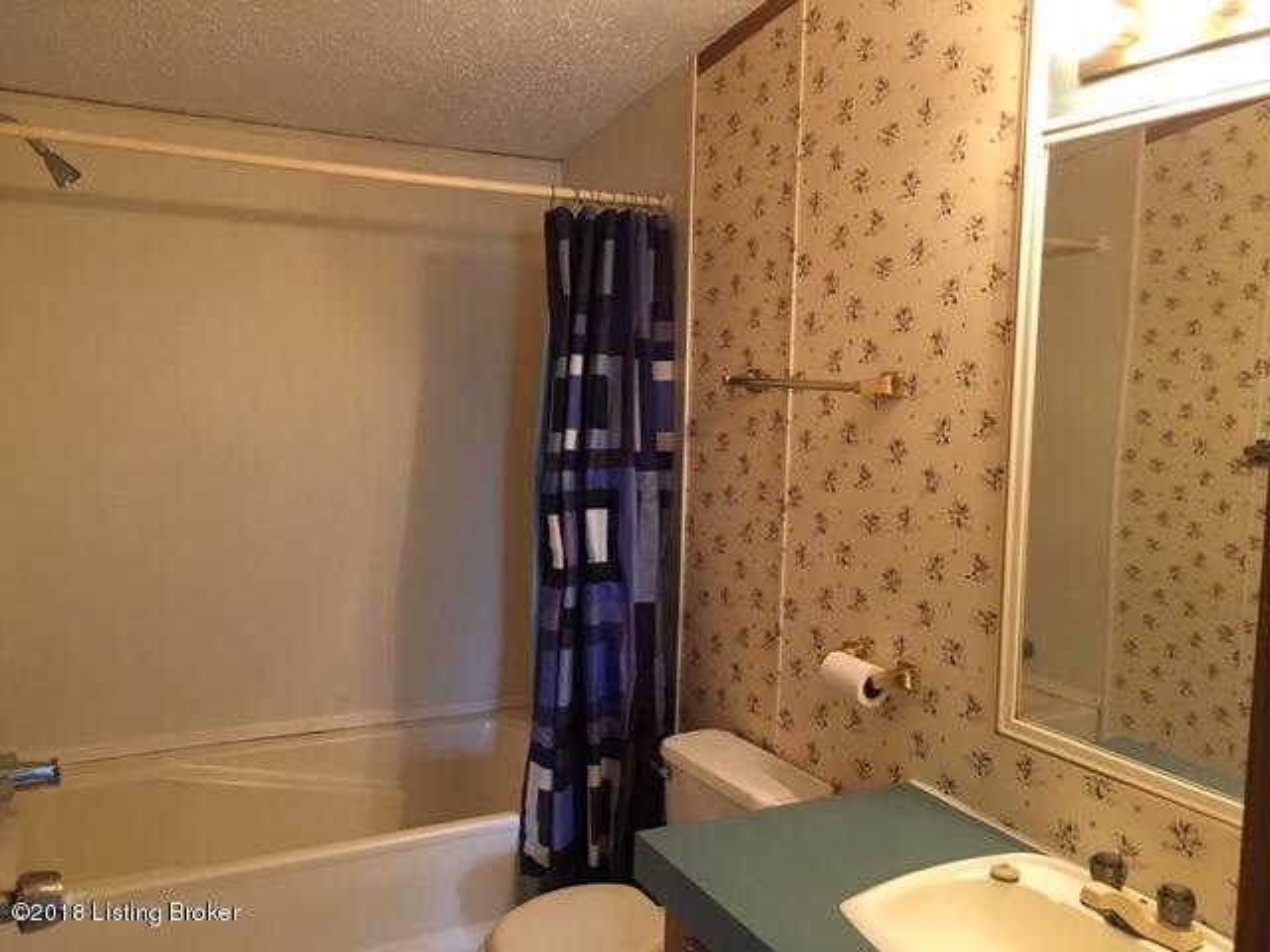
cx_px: 635
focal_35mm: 29
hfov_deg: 61.7
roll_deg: -2.7
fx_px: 1064
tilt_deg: -4.2
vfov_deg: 48.2
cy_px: 476
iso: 100
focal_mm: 4.15
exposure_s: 1/15
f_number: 2.2
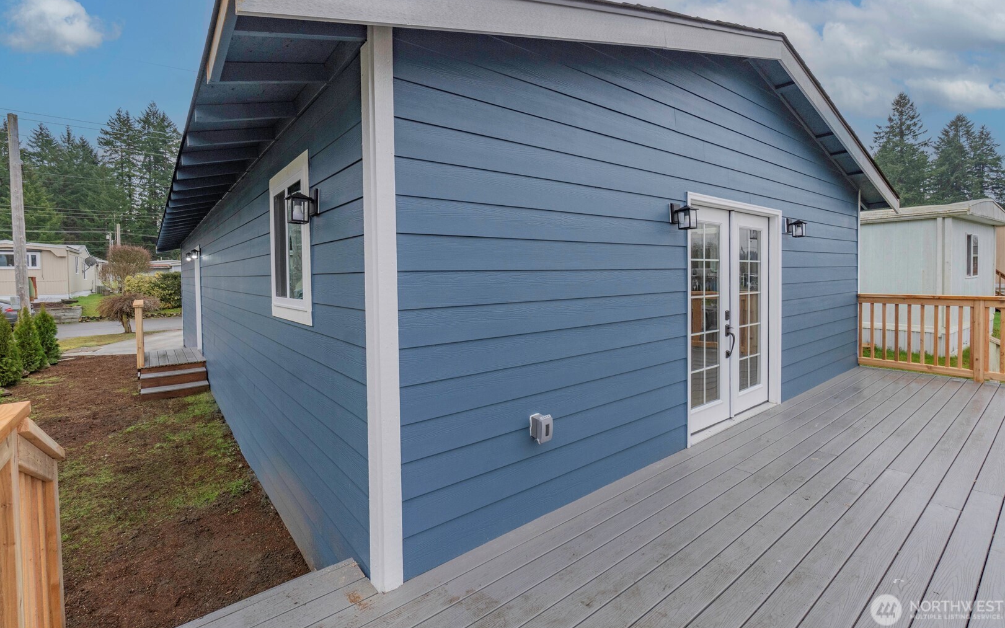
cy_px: 283
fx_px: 438
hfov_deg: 97.8
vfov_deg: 71.1
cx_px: 496
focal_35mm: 16
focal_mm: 10
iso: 400
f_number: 9
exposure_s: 1/160
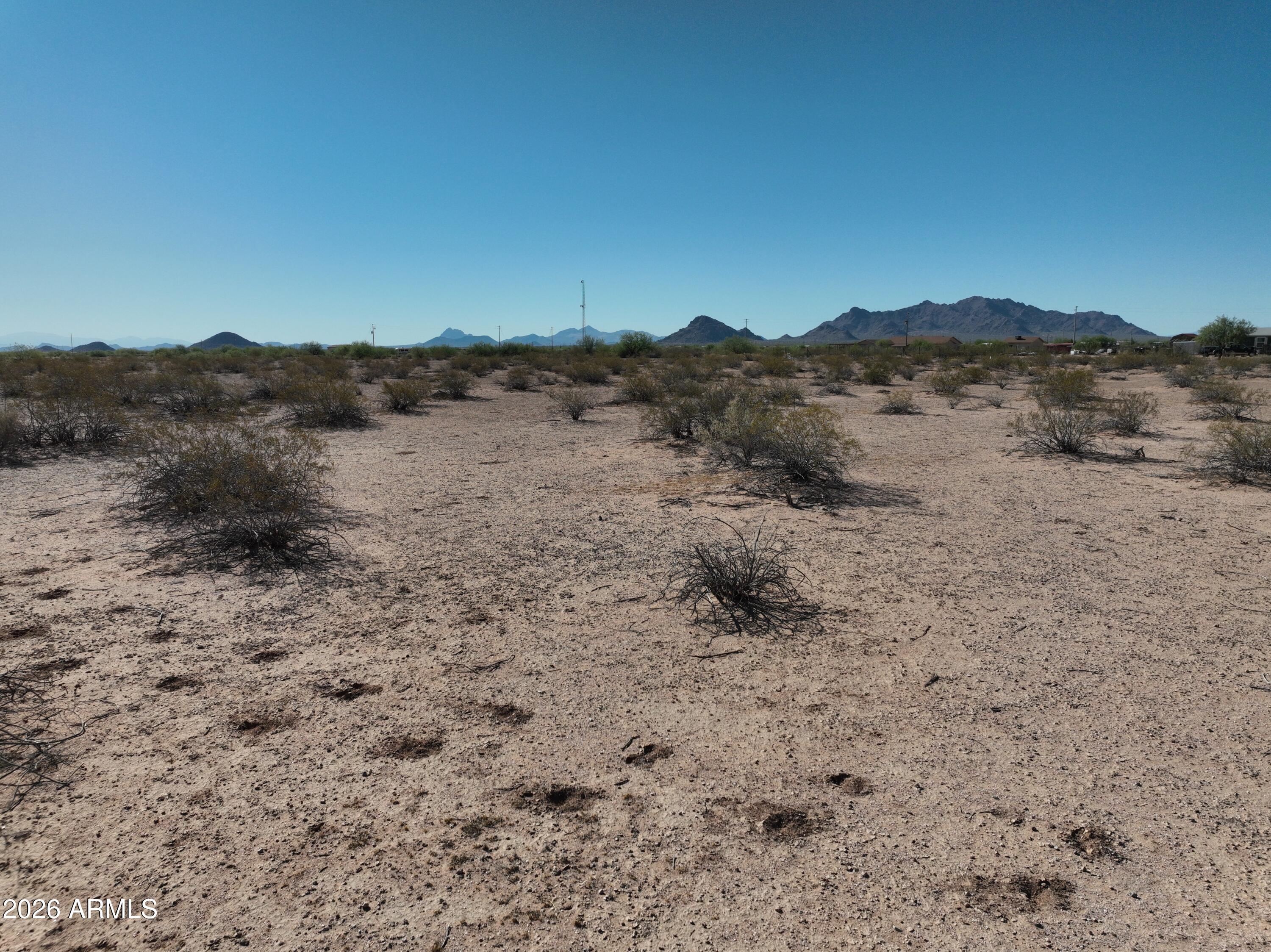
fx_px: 881
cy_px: 476
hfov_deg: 71.6
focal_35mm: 24
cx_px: 636
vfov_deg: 56.8
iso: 130
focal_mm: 12.29
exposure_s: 1/2000
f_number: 4
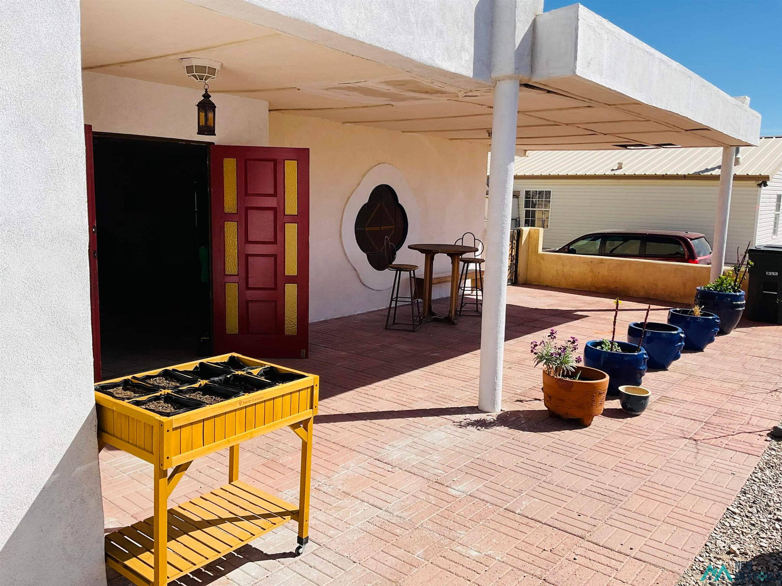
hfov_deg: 61.7
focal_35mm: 29
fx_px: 655
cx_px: 391
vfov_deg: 48.2
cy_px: 293
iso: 16
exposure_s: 1/2227
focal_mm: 3
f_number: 1.8
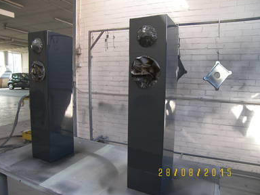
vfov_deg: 54.9
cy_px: 98
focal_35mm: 25
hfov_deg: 69.4
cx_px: 131
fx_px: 188
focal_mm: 5
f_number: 2.8
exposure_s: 1/30
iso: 80
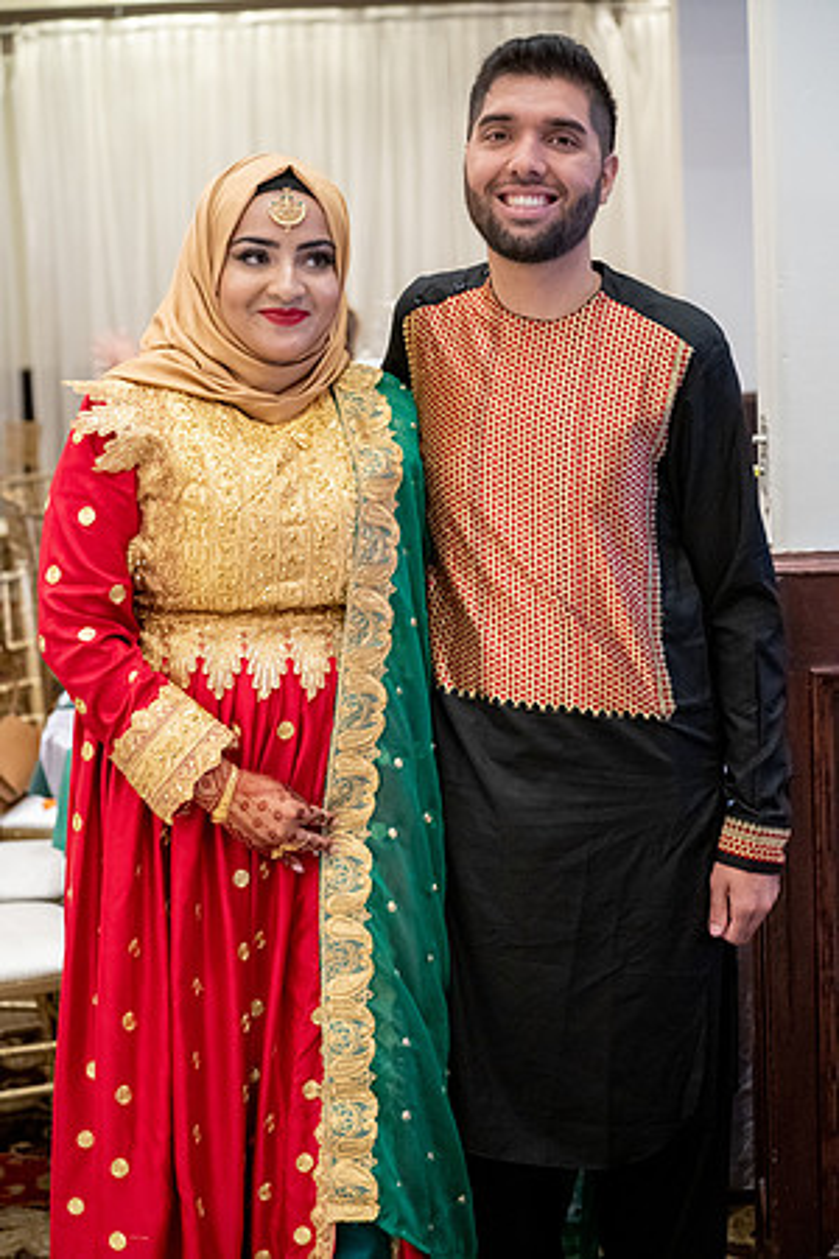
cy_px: 630
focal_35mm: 70
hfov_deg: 19.5
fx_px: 2447
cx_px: 420
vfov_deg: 28.8
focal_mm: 70
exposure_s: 1/100
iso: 10000
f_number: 4
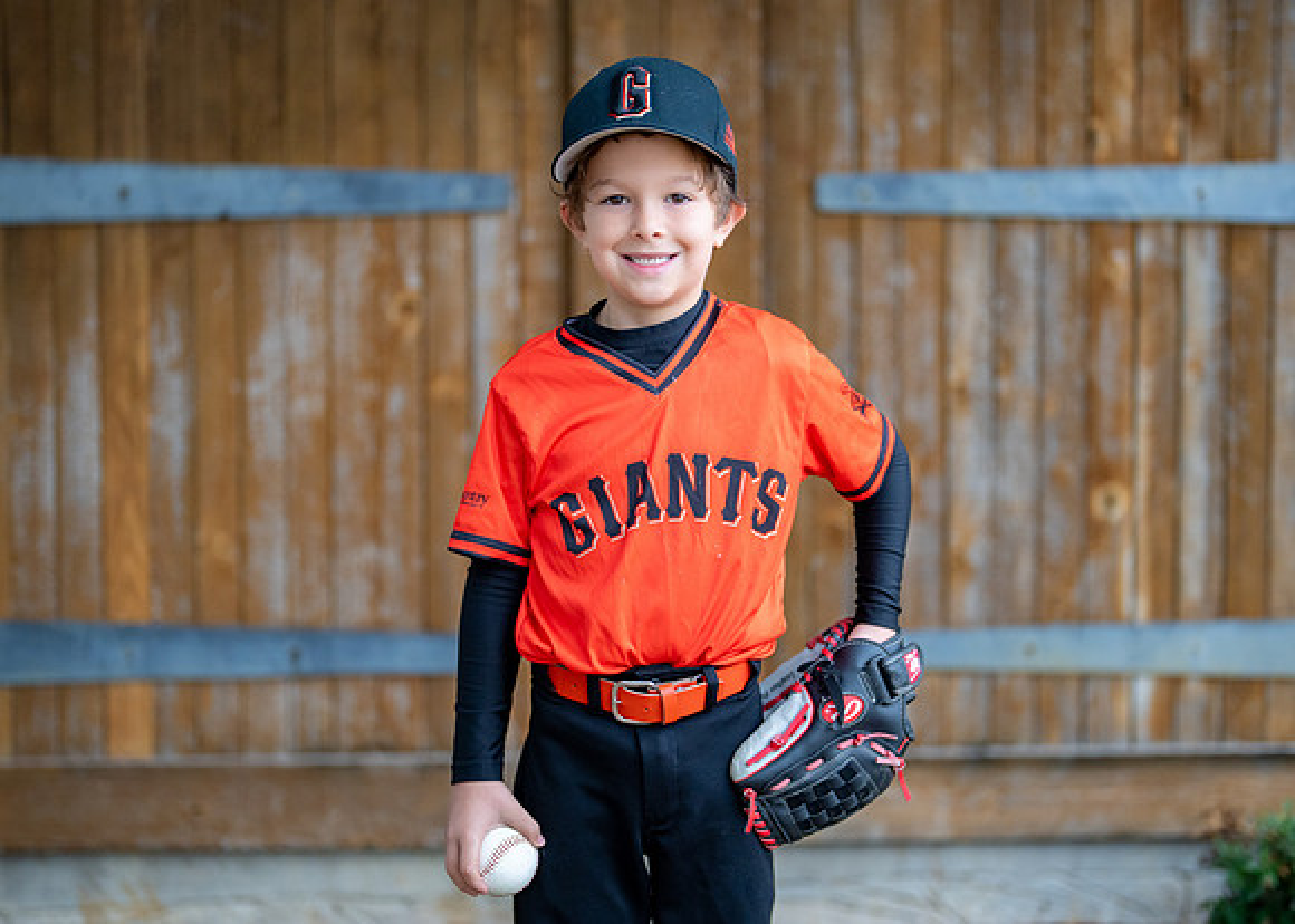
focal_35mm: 68
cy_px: 457
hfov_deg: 29.0
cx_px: 657
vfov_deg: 20.9
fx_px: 2505
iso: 500
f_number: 1.2
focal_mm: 50
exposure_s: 1/640
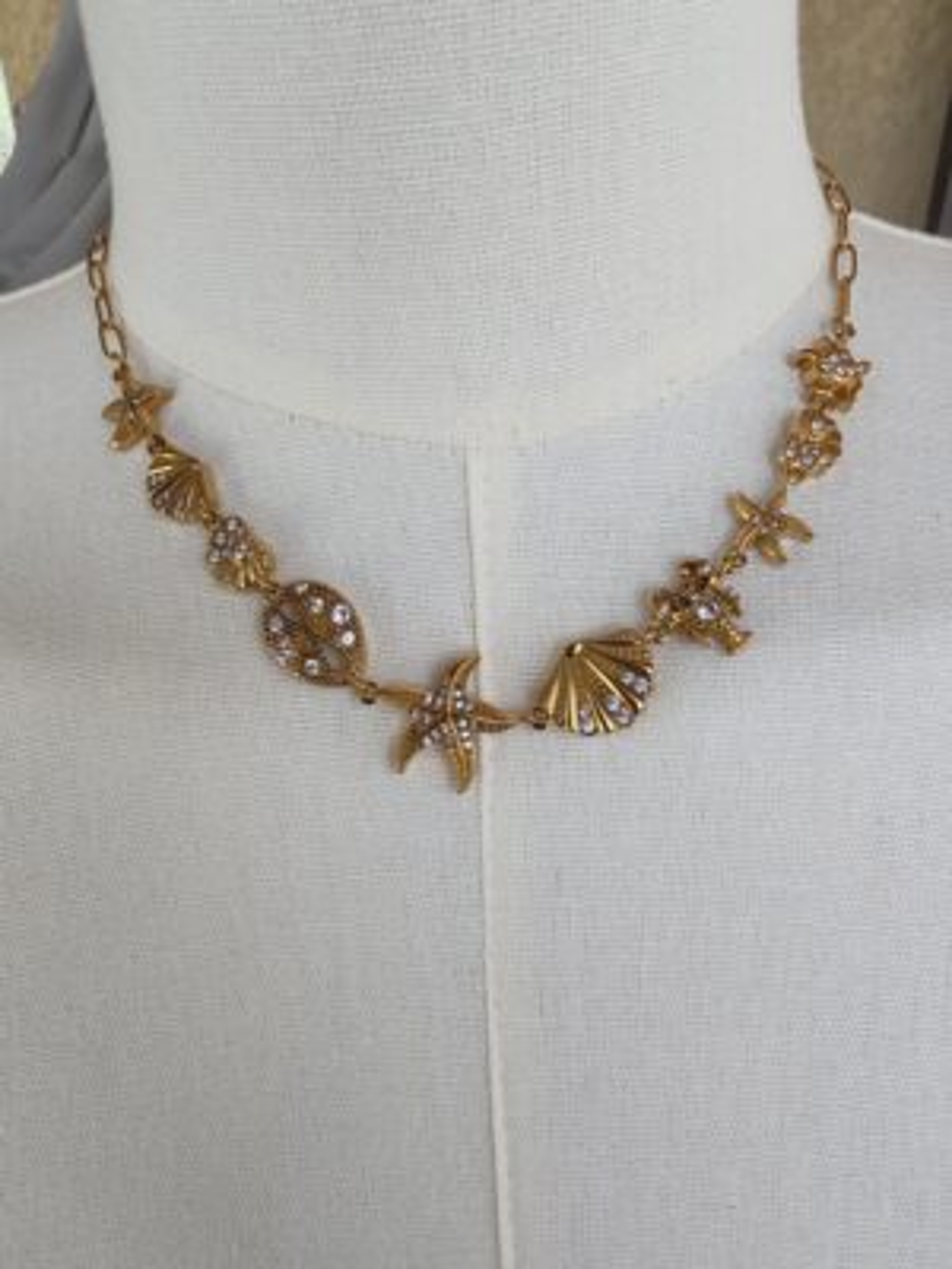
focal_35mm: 27
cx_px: 476
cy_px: 634
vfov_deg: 65.3
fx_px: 990
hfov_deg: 51.4
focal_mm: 1.96
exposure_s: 1/130
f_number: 2.2
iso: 50
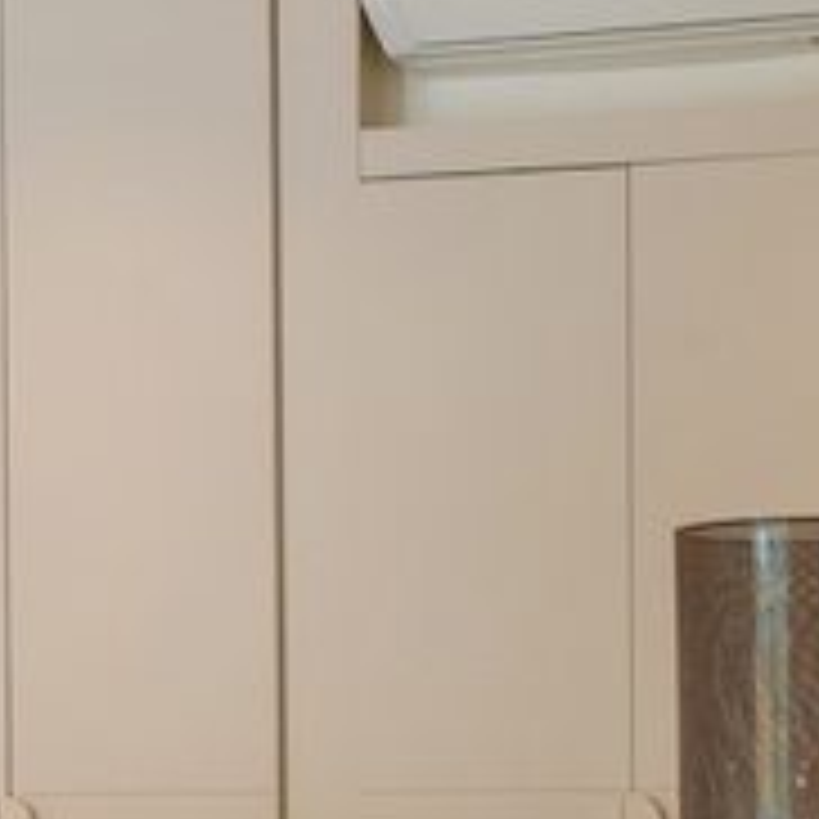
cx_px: 972
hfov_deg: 13.0
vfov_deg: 13.2
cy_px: 781
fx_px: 3499
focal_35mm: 131
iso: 500
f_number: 6.3
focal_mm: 17.5
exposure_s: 1/60
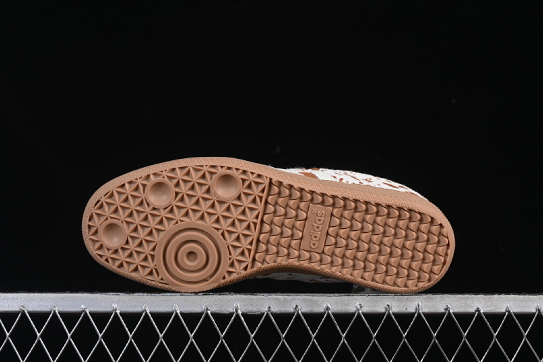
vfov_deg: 18.2
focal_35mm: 75
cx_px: 272
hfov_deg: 27.0
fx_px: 1131
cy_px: 181
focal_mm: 50
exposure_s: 1/80
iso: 160
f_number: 8
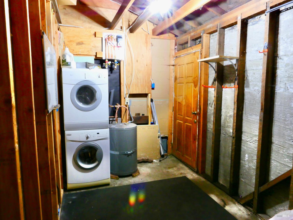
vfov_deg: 56.8
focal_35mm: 24
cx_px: 146
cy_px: 110
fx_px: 203
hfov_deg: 71.6
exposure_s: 1/2
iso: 1600
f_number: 16
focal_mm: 10.9
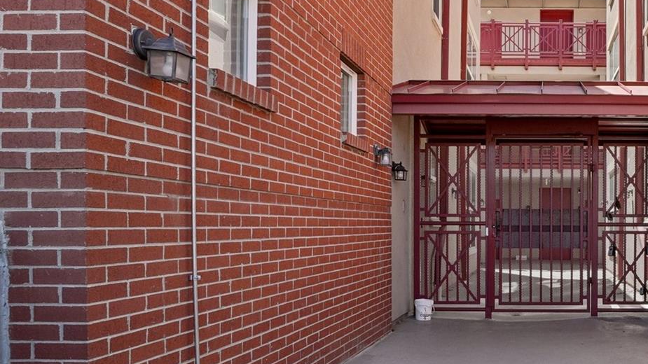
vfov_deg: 38.9
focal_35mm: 30
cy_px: 217
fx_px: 514
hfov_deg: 57.8
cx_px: 549
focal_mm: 11
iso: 100
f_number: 8
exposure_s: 1/90
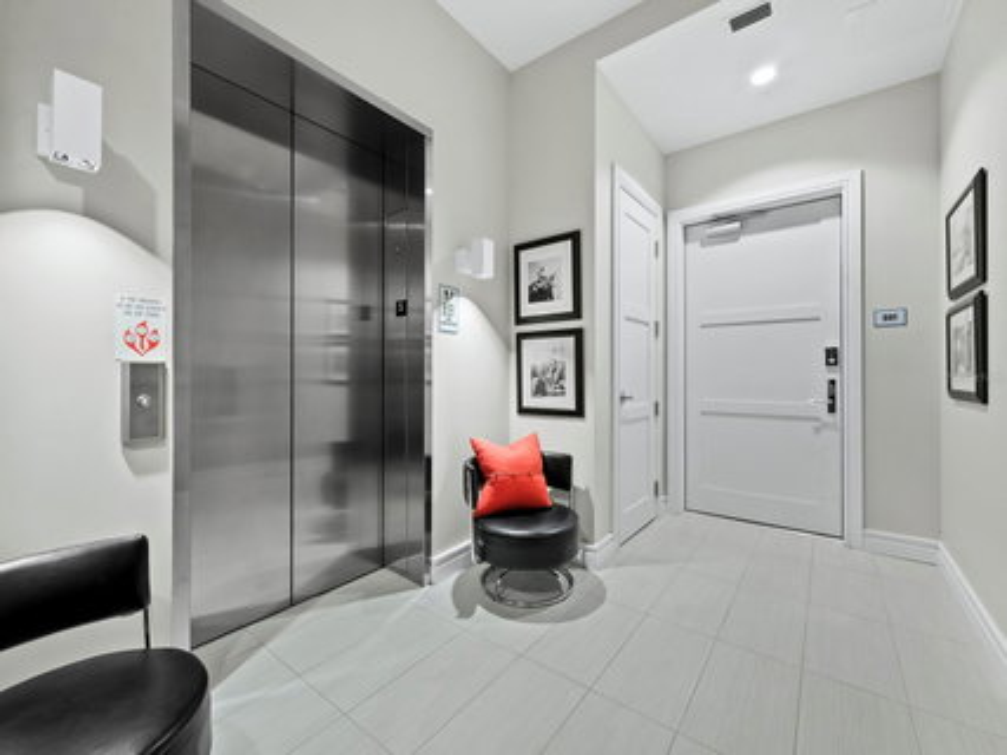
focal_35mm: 14
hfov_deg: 102.1
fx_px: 407
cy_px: 378
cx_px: 504
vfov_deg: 85.6
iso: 400
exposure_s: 1
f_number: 11
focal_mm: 7
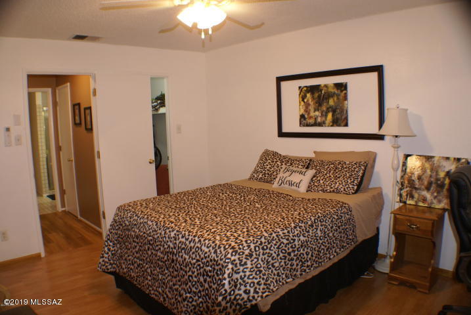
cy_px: 158
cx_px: 236
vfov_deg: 40.1
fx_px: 432
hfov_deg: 57.2
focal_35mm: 33
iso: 400
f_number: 5.6
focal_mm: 22
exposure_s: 1/25
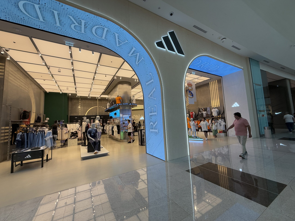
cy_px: 110
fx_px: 119
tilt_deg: +5.6
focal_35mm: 14
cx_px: 148
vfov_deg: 85.7
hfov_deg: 102.1
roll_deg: +1.3
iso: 50
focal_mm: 2.22
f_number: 2.2
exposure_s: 1/218
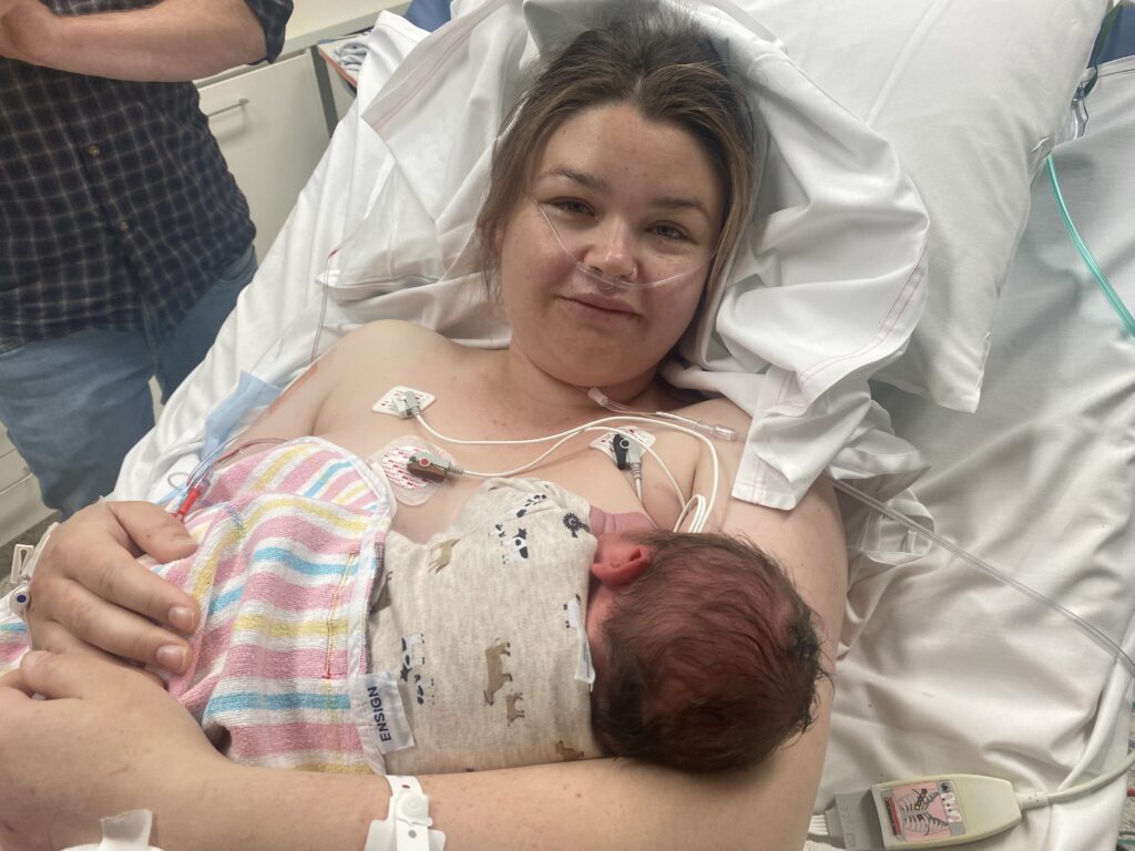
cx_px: 568
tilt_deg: -36.1
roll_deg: +3.4
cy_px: 426
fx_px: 852
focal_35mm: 26
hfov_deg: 67.3
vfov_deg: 53.1
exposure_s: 1/100
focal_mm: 4.25
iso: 100
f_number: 1.8
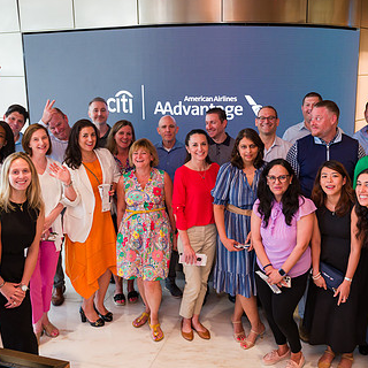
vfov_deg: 44.8
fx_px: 445
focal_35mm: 37
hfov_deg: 44.7
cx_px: 216
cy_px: 159
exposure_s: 1/200
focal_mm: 24
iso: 800
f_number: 4
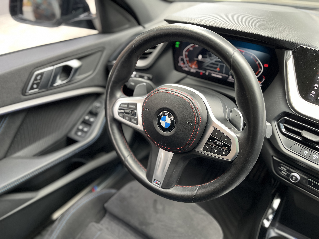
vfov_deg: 53.1
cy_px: 120
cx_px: 160
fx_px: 240
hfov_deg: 67.3
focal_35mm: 26
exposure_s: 1/71
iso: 125
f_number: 1.6
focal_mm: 5.1
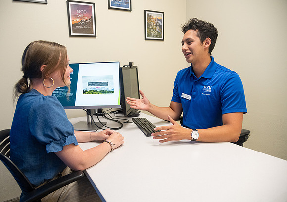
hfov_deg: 69.2
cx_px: 133
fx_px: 208
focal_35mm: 26
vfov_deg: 51.8
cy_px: 101
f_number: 4
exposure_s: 1/250
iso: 1250
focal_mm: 24
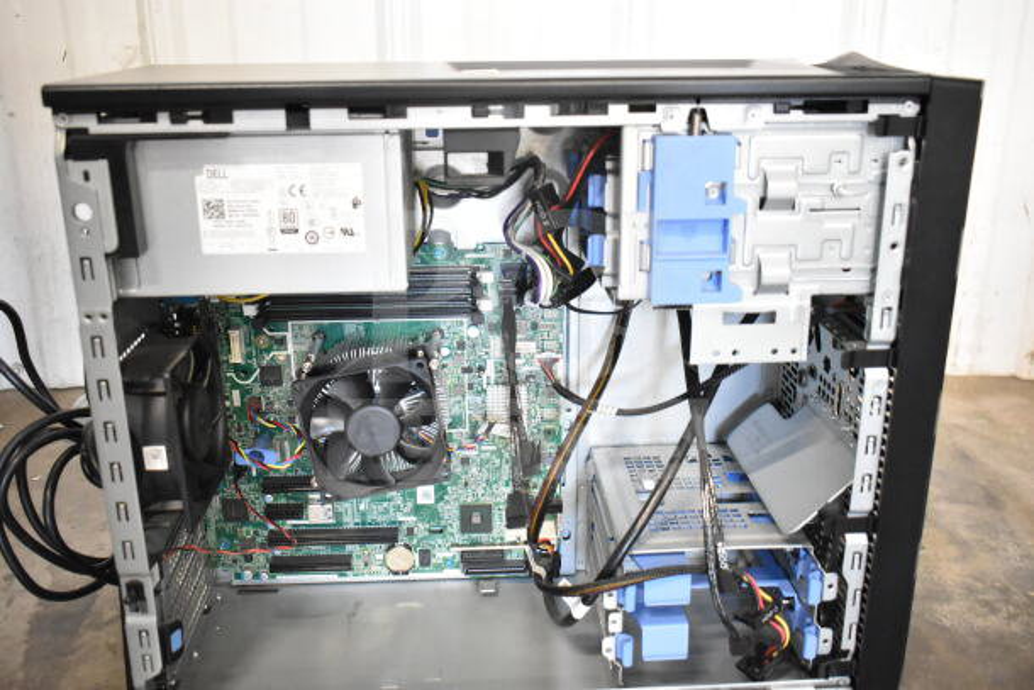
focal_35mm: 34
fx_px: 991
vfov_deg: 38.4
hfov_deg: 55.1
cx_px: 517
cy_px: 345
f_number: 3.8
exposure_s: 1/40
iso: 6400
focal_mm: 23
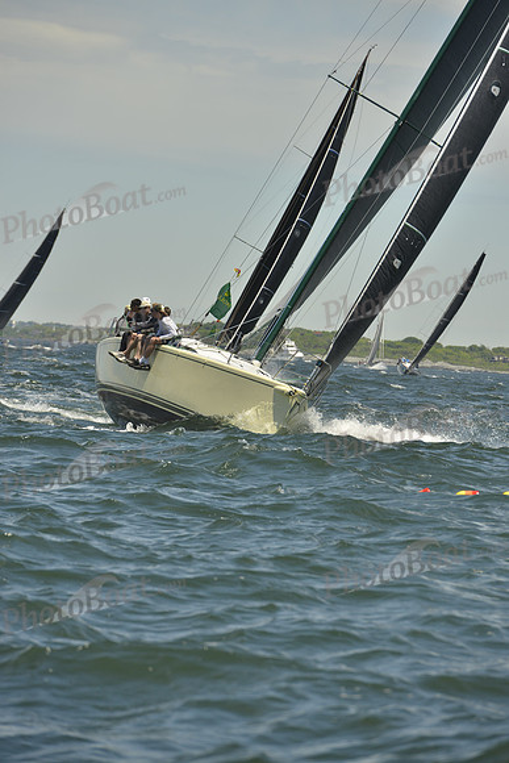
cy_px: 382
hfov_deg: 6.9
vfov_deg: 10.3
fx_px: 4239
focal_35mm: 200
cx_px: 254
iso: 280
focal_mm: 200
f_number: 8
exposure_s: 1/1600
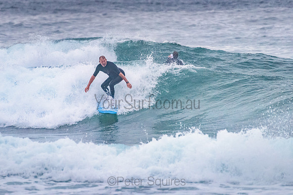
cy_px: 75
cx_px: 114
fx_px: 4989
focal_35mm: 613
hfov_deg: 3.4
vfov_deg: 2.2
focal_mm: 500
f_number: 5.6
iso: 3200
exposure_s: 1/2000
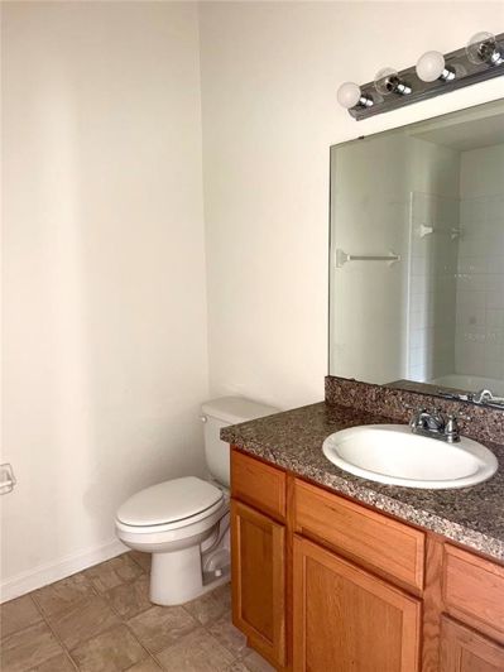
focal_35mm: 24
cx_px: 252
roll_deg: +0.7
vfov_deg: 71.6
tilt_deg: -7.3
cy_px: 336
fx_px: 466
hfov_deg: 56.8
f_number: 1.78
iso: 80
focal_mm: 6.76
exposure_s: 1/23
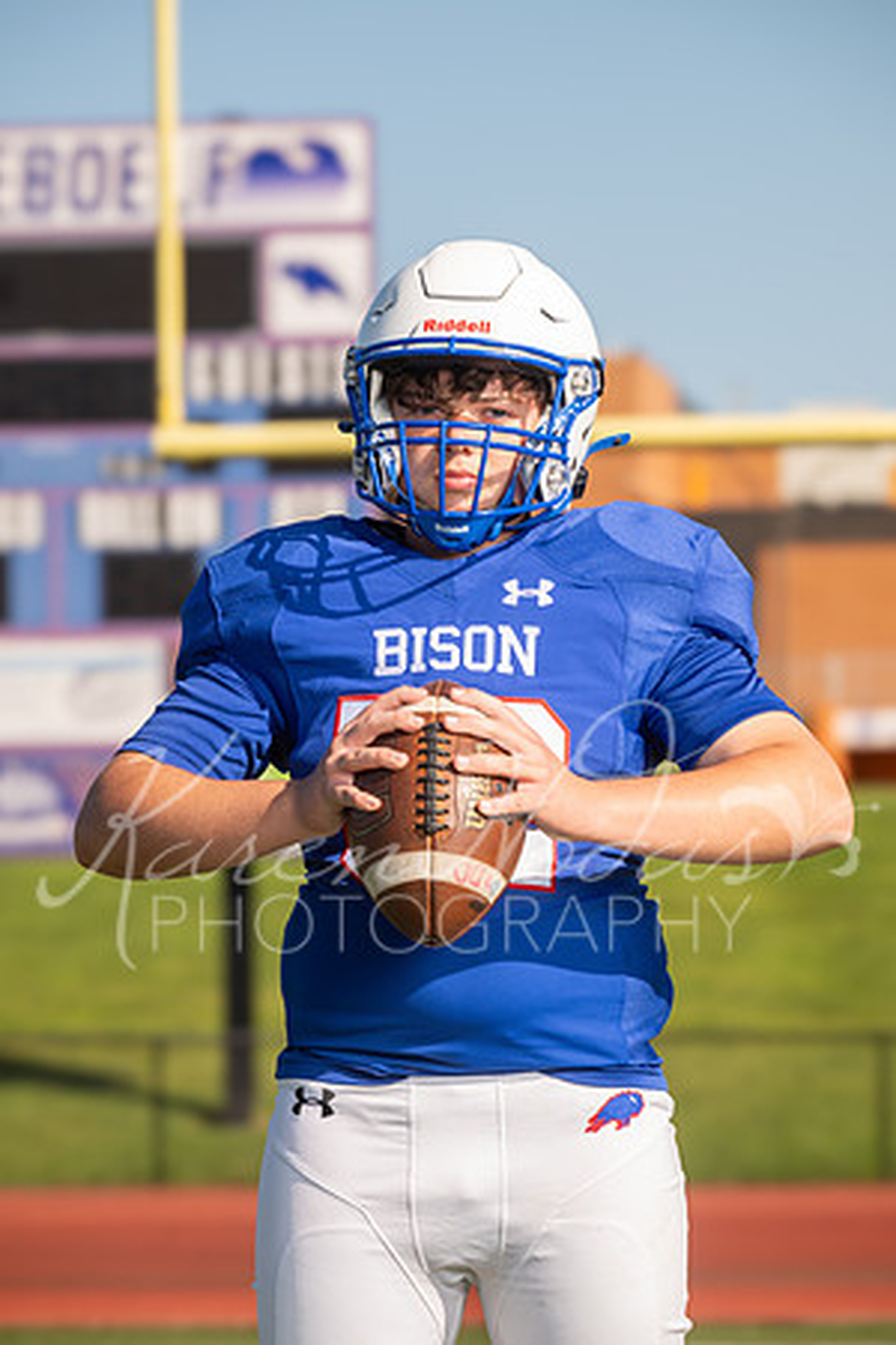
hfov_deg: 6.9
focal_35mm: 200
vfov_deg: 10.3
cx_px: 448
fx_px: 7466
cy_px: 672
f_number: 9
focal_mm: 200
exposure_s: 1/250
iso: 100
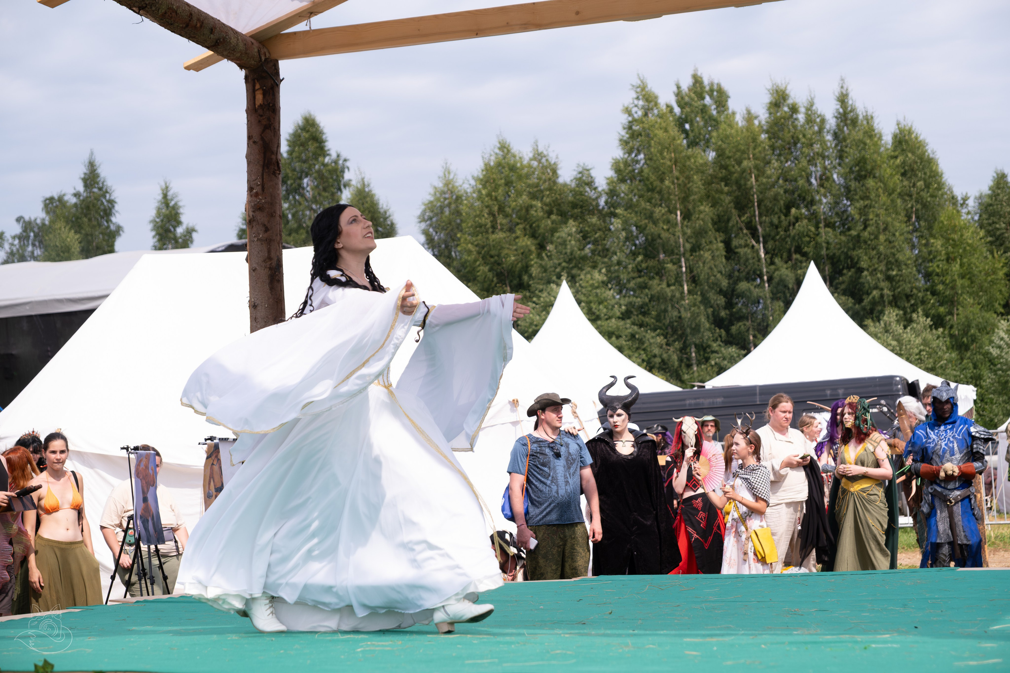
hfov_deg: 28.5
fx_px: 1992
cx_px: 505
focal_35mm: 71
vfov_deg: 19.2
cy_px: 336
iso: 160
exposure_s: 1/1000
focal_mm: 47
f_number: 3.6
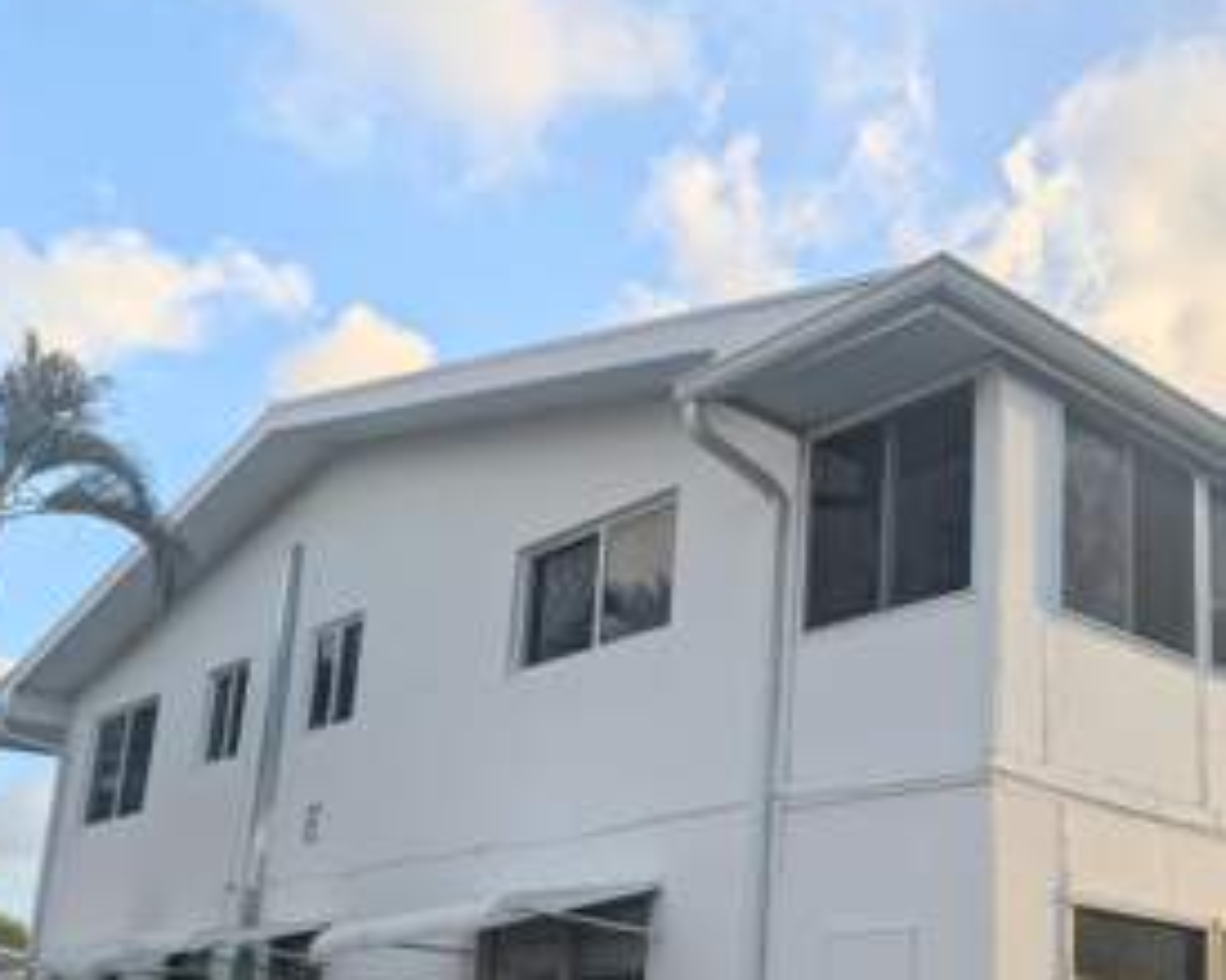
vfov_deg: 35.6
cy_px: 747
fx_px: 1487
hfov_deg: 43.8
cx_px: 868
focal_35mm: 41
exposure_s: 1/1205
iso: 45
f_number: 1.85
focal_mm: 6.81
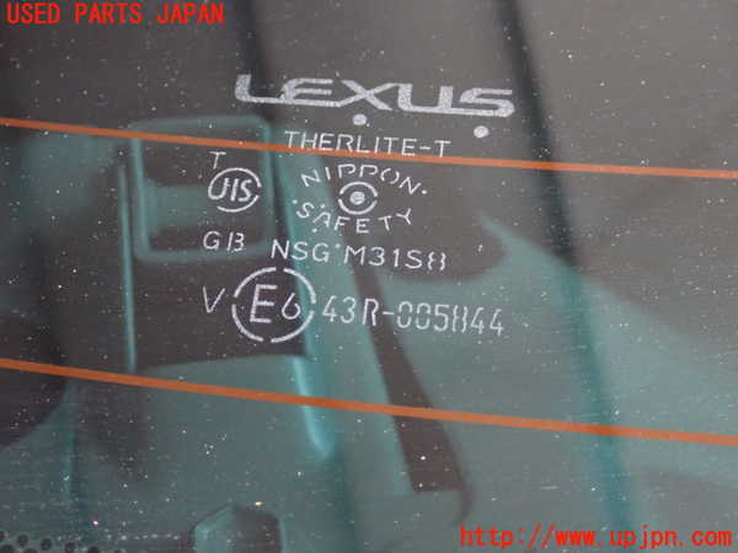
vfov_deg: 29.1
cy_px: 276
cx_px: 369
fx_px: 1066
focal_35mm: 50
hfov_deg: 38.2
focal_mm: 9.01
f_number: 3.2
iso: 1000
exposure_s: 1/250
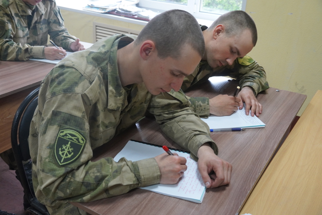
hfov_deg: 51.3
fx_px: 336
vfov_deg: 35.5
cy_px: 108
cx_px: 161
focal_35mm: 38
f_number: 4
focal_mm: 25
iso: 1600
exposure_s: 1/160
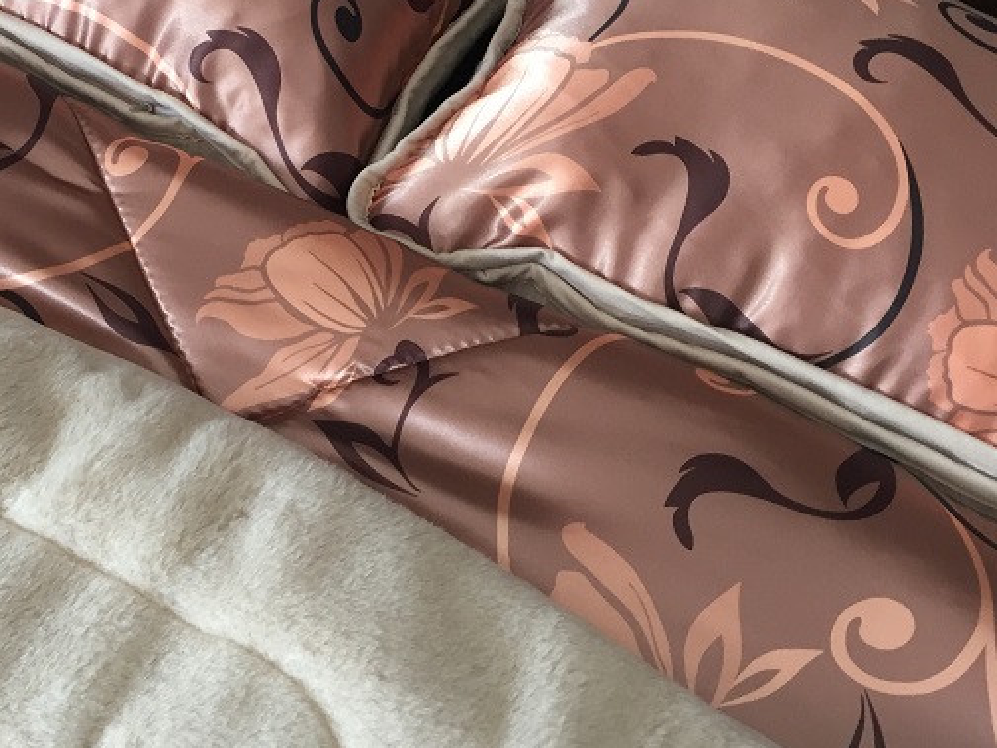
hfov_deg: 40.5
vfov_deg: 31.5
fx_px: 1325
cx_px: 301
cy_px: 362
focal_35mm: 46
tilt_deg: -49.9
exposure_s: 1/33
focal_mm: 4.15
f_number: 2.2
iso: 125
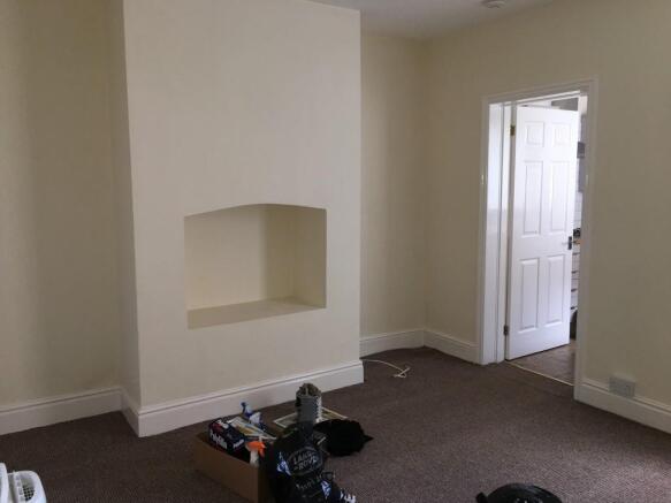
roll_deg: -0.6
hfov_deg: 61.7
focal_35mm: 29
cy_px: 252
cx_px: 336
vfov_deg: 48.2
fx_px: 562
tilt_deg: -5.0
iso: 80
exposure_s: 1/33
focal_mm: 4.15
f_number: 2.2
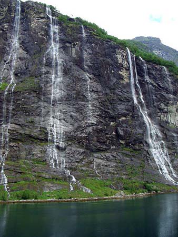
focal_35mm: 35
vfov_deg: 52.6
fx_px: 240
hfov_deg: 40.7
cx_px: 89
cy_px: 118
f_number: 4.3
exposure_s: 1/100
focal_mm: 5.8
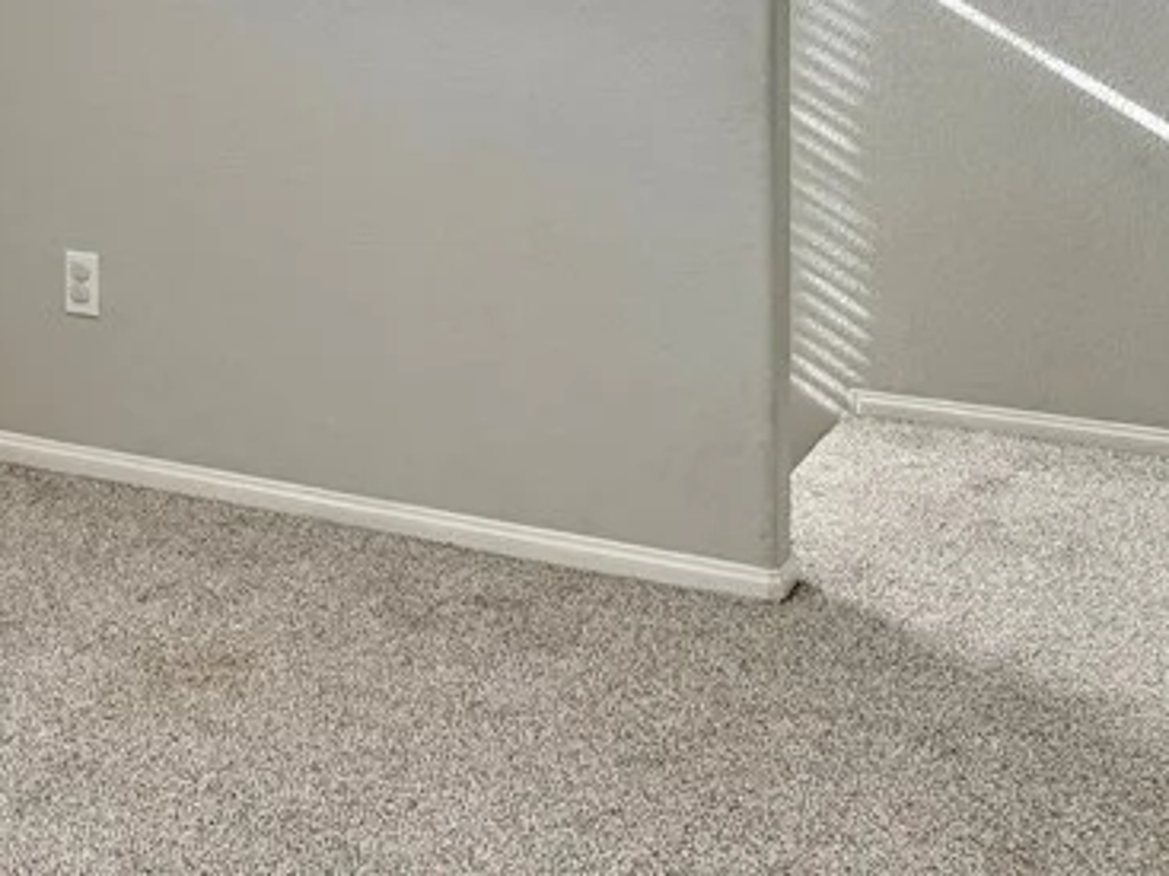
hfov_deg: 26.8
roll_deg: +1.6
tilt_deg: -2.2
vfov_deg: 20.7
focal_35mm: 67
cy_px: -131
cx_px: -86
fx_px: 2262
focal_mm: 6.76
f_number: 1.78
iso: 100
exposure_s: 1/584
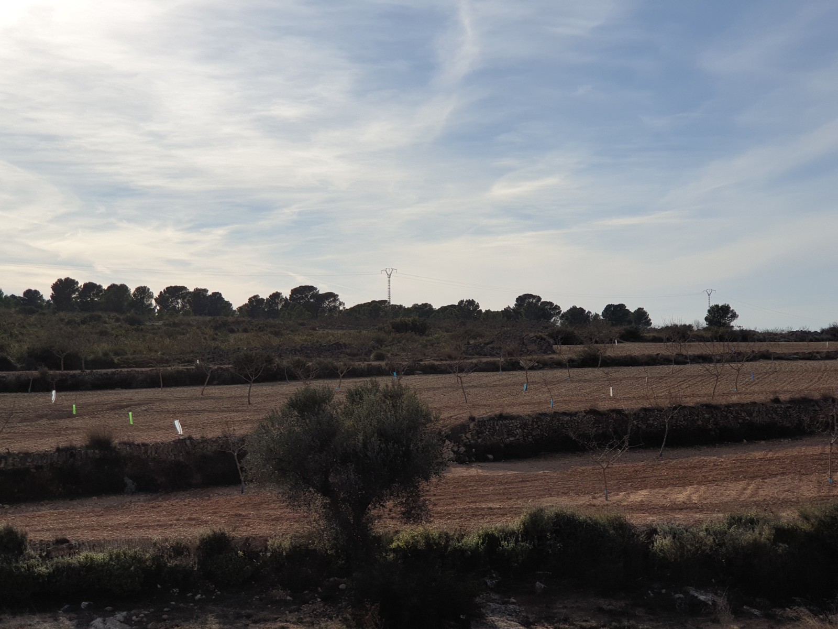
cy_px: 314
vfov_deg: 28.0
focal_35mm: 52
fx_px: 1259
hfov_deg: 36.8
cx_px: 419
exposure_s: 1/2660
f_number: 2.4
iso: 25
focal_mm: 6
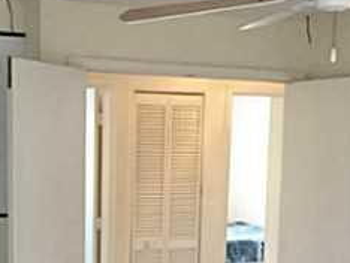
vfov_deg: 14.4
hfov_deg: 19.8
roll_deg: -1.2
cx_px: 129
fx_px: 1002
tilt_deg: -9.4
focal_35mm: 99
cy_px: 330
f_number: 2.2
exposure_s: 1/30
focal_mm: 4.15
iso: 160
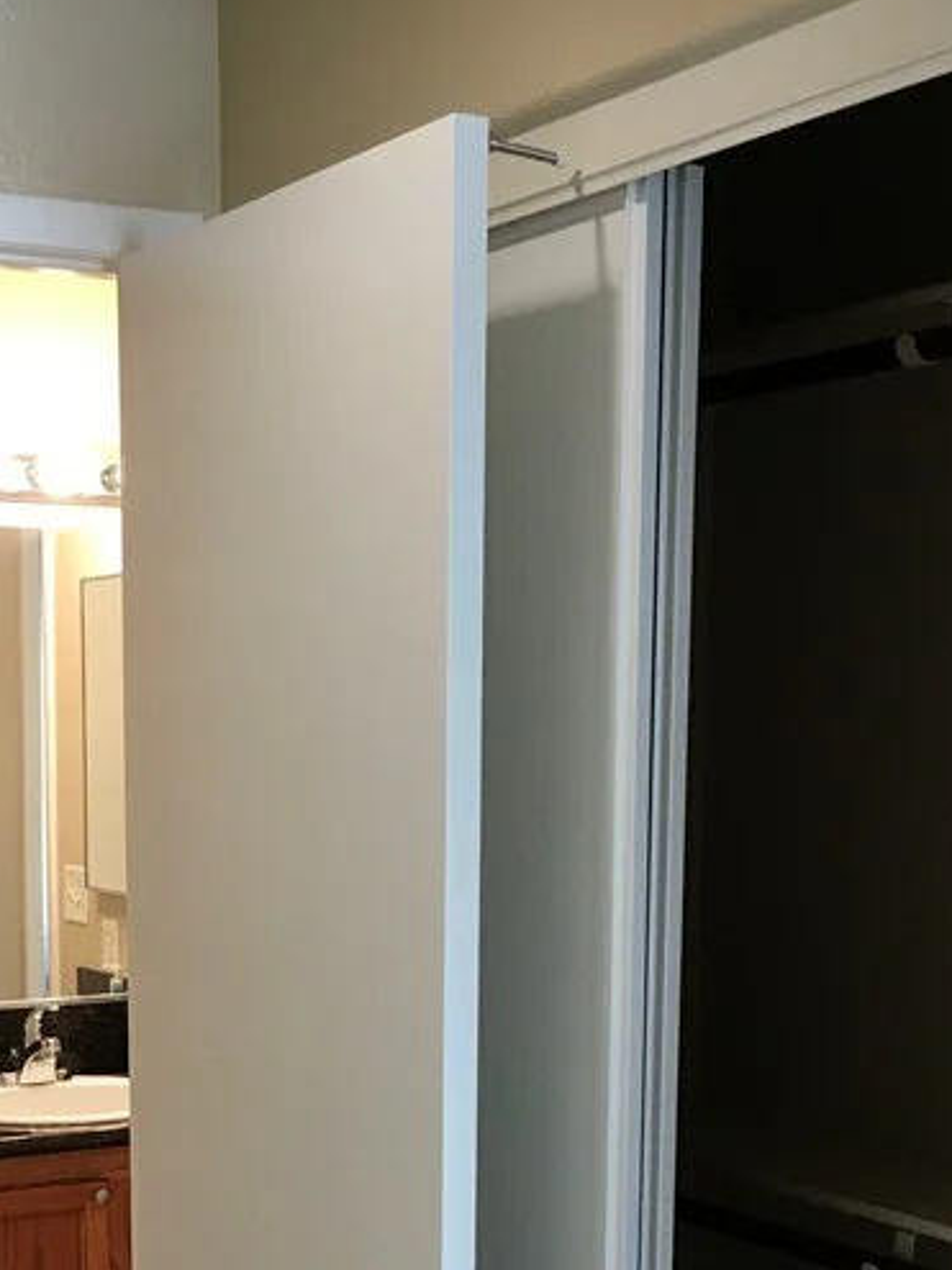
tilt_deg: -8.3
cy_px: 1108
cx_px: 326
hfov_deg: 24.3
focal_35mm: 60
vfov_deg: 30.9
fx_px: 2201
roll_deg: +0.0
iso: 40
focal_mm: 4.15
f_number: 2.2
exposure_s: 1/30
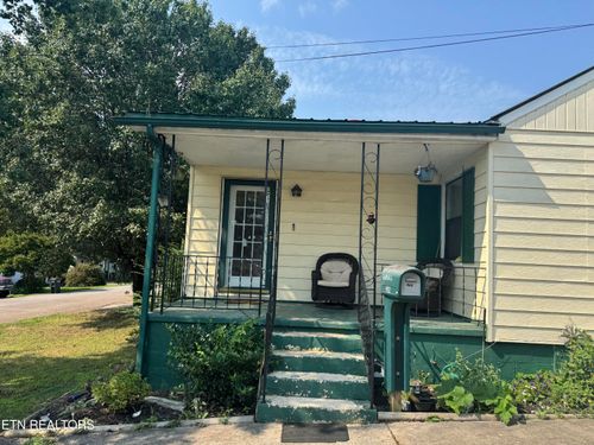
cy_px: 222
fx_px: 412
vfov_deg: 56.8
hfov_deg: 71.6
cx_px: 297
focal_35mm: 24
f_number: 1.78
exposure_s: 1/2710
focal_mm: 6.76
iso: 80
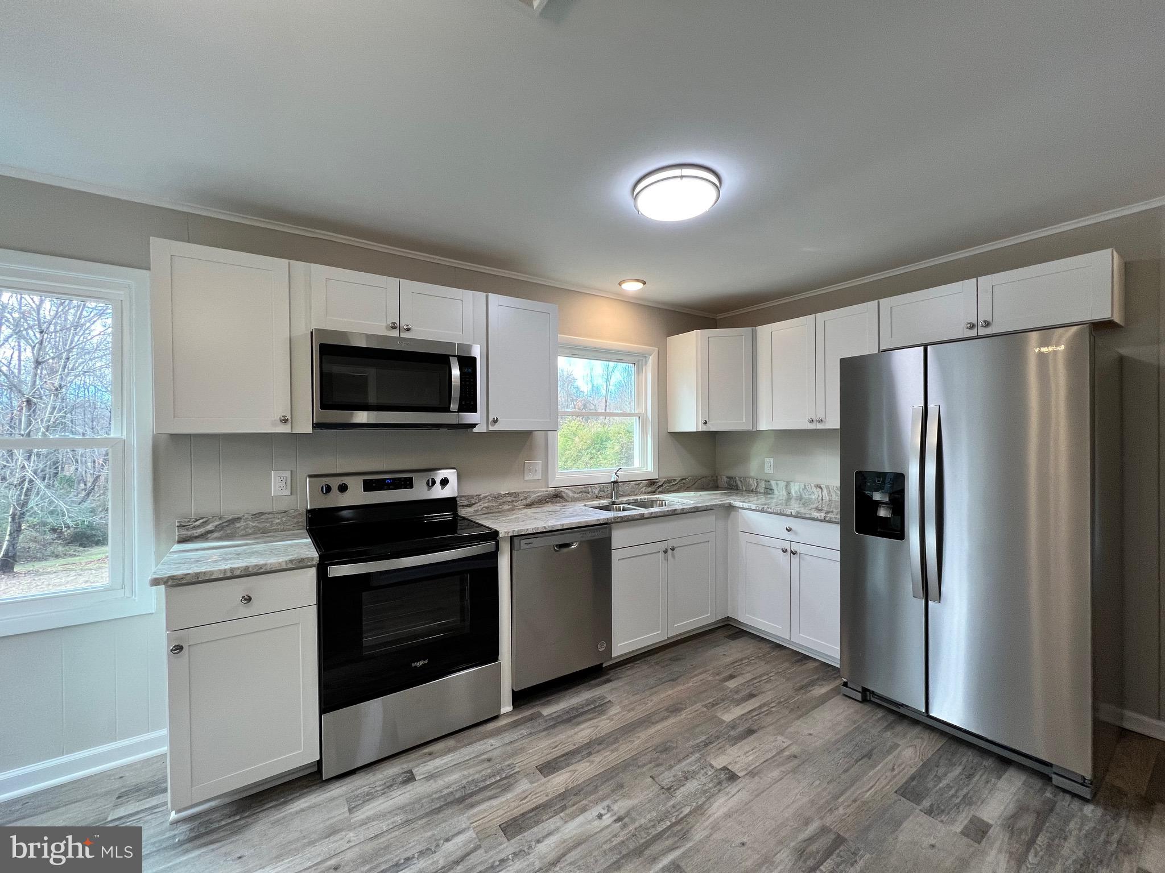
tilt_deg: -0.1
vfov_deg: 89.9
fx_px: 438
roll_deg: +0.7
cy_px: 436
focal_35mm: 13
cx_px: 582
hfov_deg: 106.2
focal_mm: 1.57
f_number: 1.8
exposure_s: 1/120
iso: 100
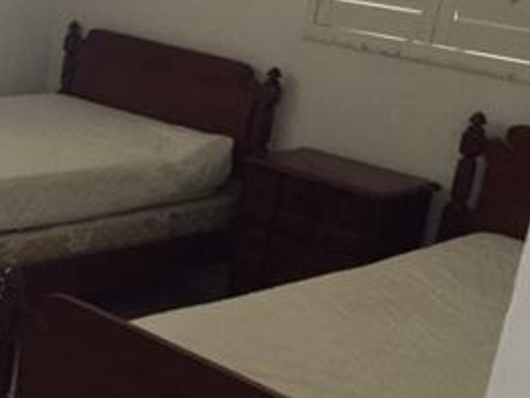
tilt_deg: -14.9
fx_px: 1088
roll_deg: -4.9
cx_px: -87
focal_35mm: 71
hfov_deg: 25.0
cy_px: 189
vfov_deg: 20.7
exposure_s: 1/30
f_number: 2.2
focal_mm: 4.15
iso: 250
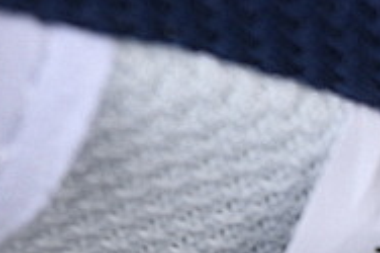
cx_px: 641
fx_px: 4556
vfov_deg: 3.1
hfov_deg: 4.7
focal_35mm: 432
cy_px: 549
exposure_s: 1/80
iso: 160
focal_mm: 50
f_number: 7.1
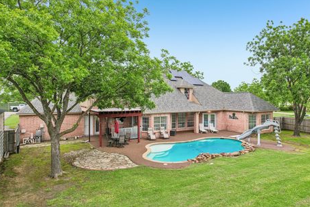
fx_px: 207
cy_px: 95
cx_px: 162
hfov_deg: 73.7
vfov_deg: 53.0
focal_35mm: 24
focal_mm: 8.4
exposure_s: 1/320
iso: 100
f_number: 2.8
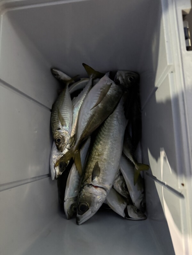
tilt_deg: -84.0
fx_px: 177
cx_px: 96
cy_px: 128
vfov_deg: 71.6
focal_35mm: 24
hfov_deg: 56.8
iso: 1250
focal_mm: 6.76
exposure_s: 1/30
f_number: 1.78
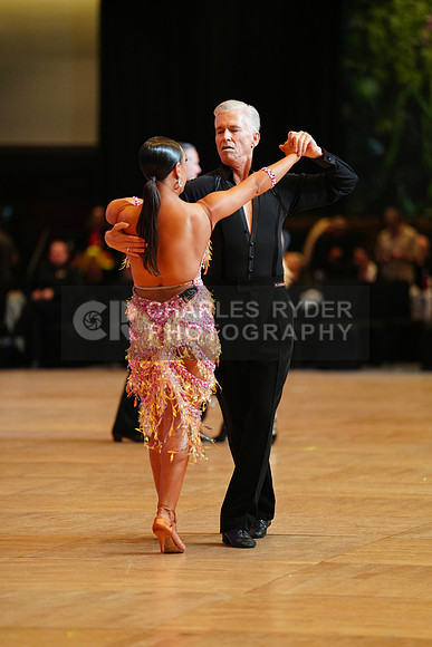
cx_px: 216
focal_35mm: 200
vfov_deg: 10.3
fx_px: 3598
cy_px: 324
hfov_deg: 6.9
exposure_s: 1/400
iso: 2500
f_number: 2.8
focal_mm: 200
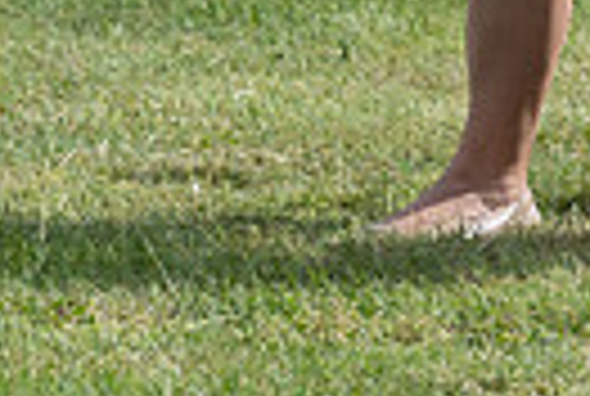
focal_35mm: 778
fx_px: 12780
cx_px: 1025
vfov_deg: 1.8
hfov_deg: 2.6
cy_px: -549
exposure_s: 1/1250
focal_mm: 134
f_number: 5.6
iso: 250
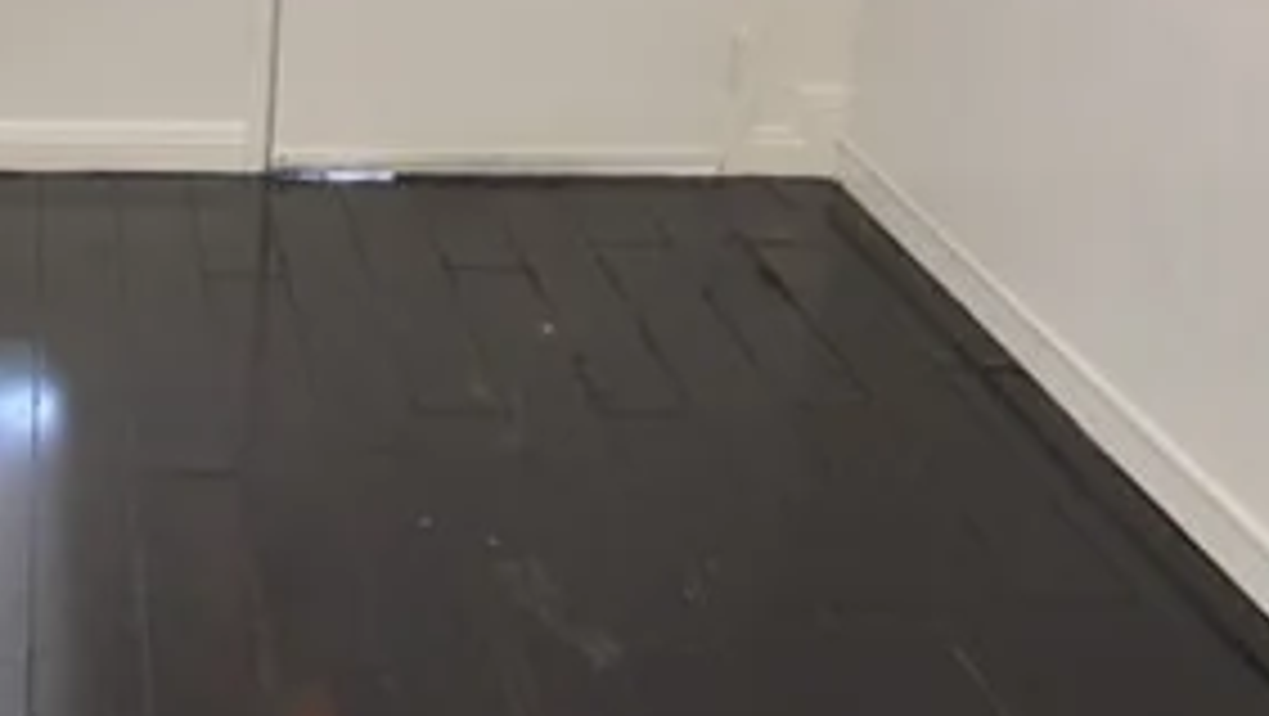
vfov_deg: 21.0
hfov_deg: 34.1
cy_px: 243
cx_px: 68
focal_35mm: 57
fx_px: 1919
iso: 560
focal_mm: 10
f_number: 3.5
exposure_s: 1/60
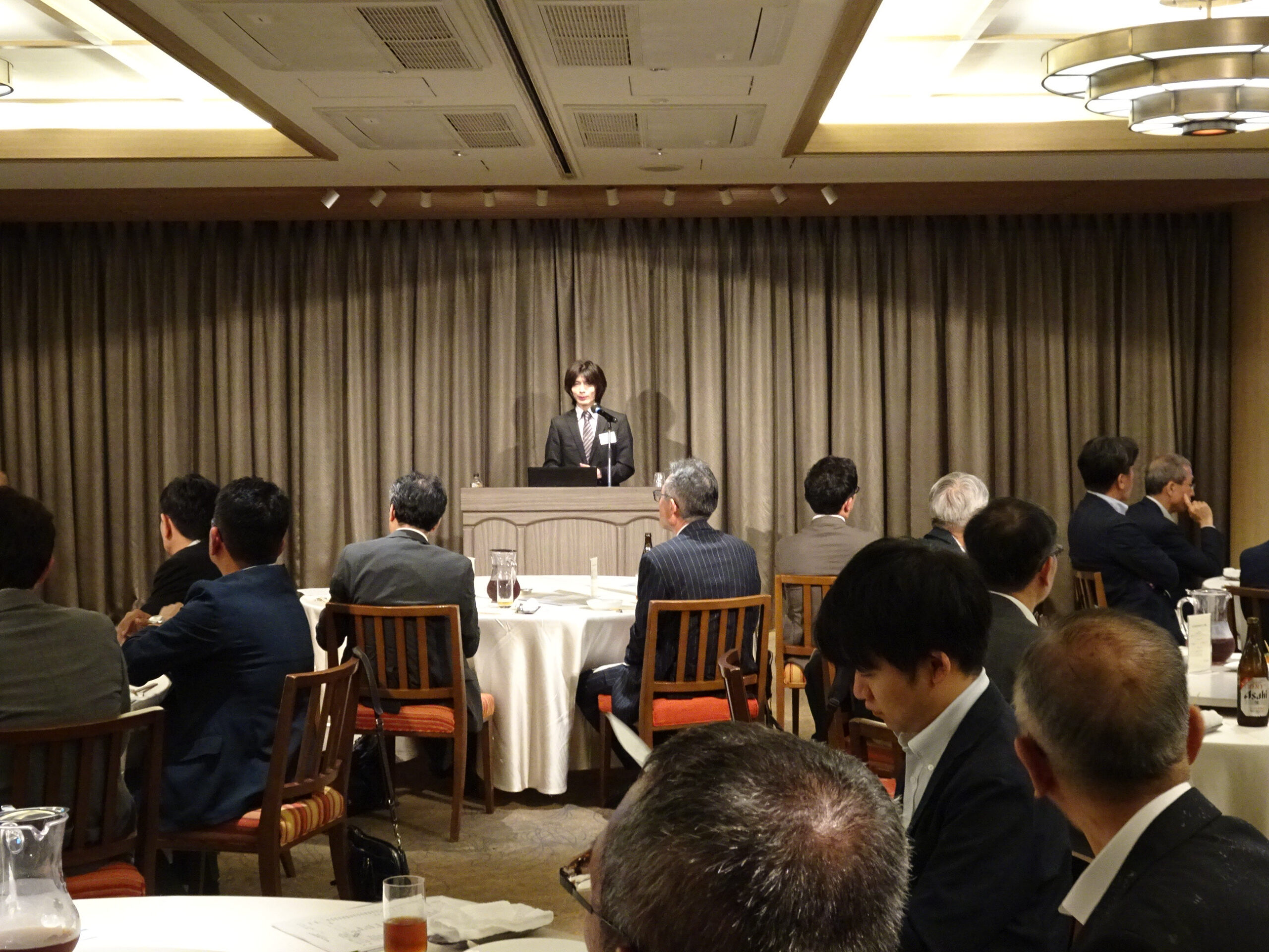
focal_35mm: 54
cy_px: 476
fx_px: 1980
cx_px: 634
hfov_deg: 35.5
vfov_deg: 27.0
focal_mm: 9.2
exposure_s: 1/30
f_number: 4.5
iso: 800
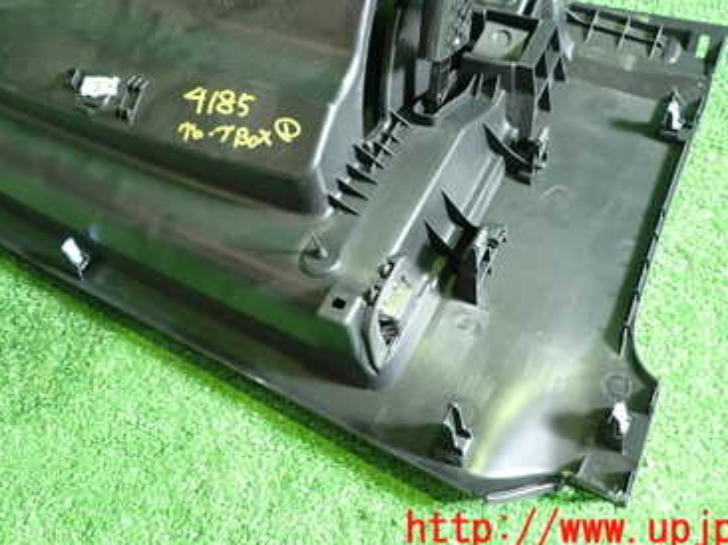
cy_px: 107
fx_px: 862
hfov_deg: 45.3
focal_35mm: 41
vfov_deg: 34.0
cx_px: 259
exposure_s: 1/30
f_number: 2
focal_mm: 4.5
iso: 400
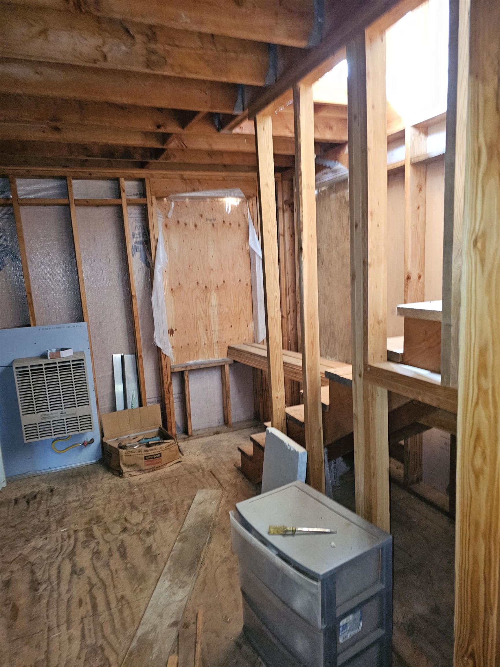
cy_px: 334
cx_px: 250
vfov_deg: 73.9
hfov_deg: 58.9
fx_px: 443
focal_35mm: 23
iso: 640
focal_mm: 6.3
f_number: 1.7
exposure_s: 1/8
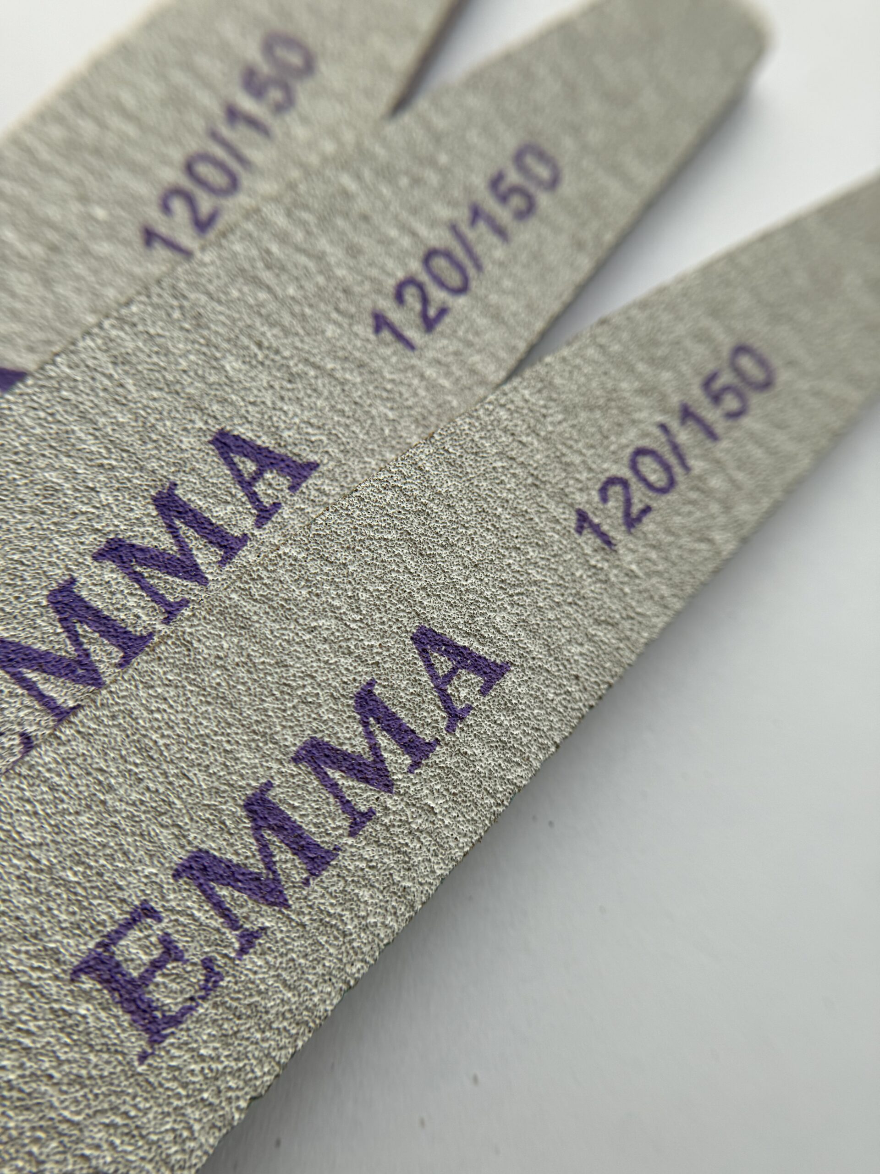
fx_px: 813
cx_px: 440
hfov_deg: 56.8
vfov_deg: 71.6
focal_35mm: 24
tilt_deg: -69.7
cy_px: 587
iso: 80
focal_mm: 6.76
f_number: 1.78
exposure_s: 1/459
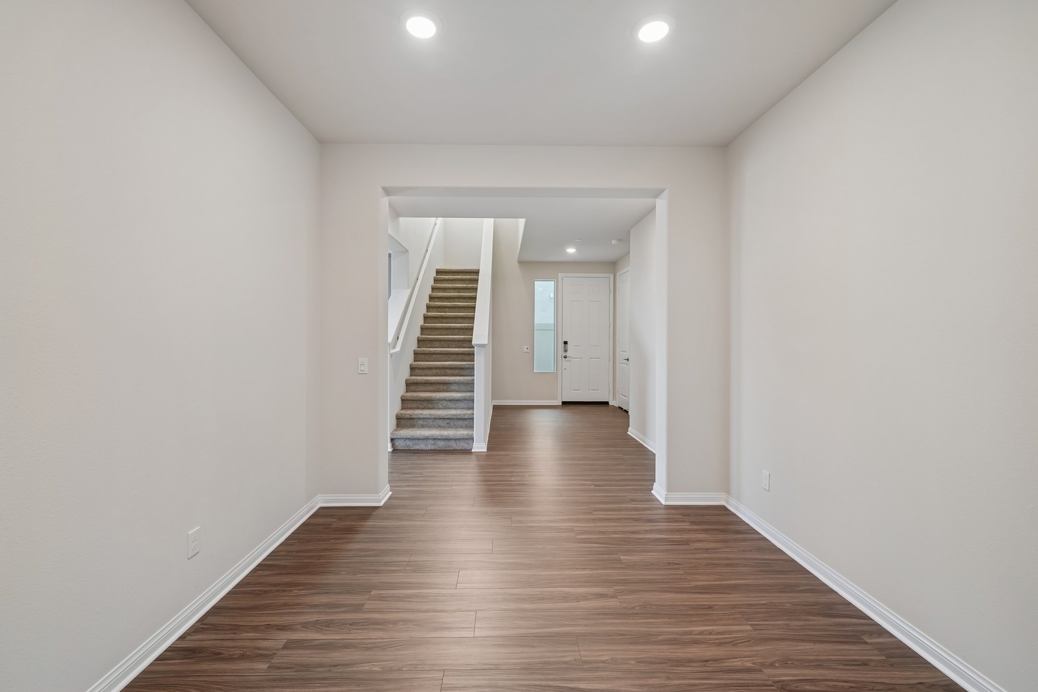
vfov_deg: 77.3
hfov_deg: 100.4
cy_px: 346
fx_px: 432
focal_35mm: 15
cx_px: 519
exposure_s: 1/15
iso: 400
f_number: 8
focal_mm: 15
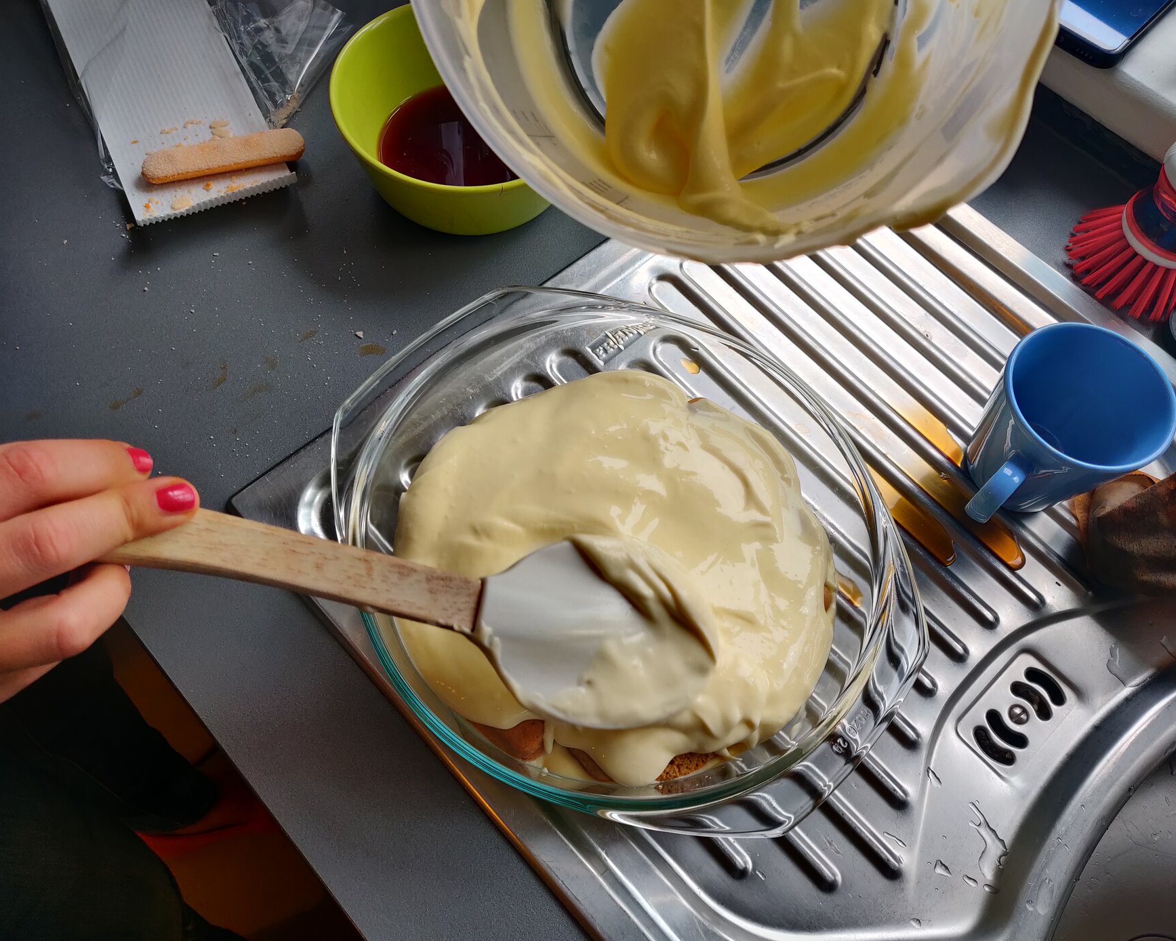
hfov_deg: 64.1
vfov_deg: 53.2
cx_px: 588
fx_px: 940
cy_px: 481
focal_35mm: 27
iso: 160
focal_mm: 4.25
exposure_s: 1/100
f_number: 1.7
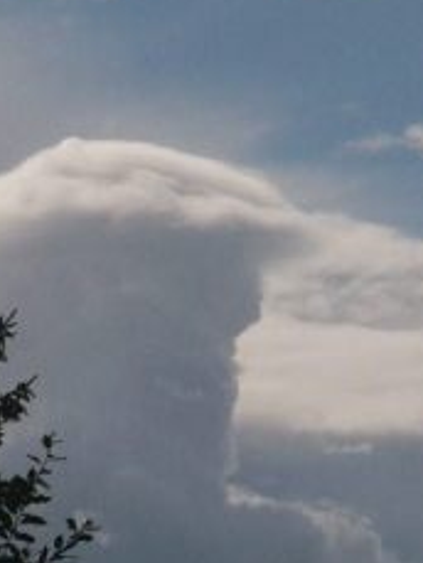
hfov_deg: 3.1
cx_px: 293
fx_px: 7895
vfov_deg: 4.1
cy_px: 356
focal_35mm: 485
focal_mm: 28.23
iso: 64
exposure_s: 1/750
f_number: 8
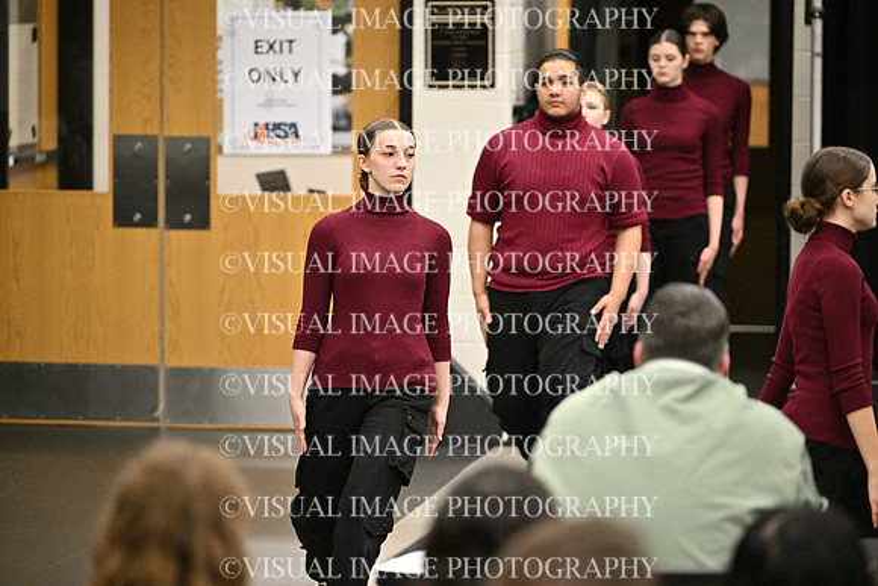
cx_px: 439
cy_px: 293
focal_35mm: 150
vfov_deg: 9.2
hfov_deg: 13.7
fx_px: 3659
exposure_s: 1/640
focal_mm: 150
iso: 6400
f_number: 2.8
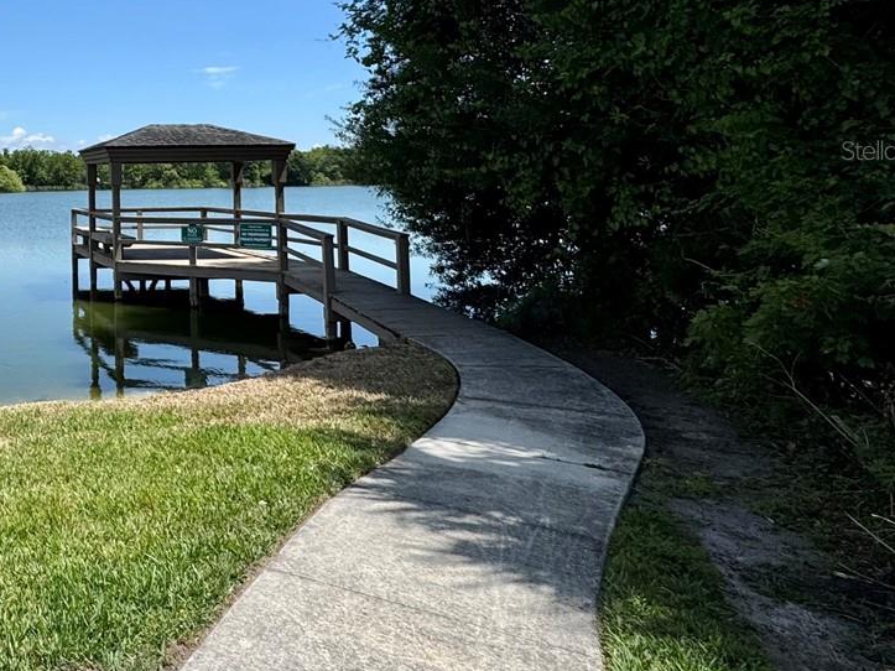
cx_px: -32
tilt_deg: +2.0
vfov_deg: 43.6
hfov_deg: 46.9
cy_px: 150
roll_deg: +1.5
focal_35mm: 31
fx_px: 801
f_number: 2.2
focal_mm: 2.22
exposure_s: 1/2494
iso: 40
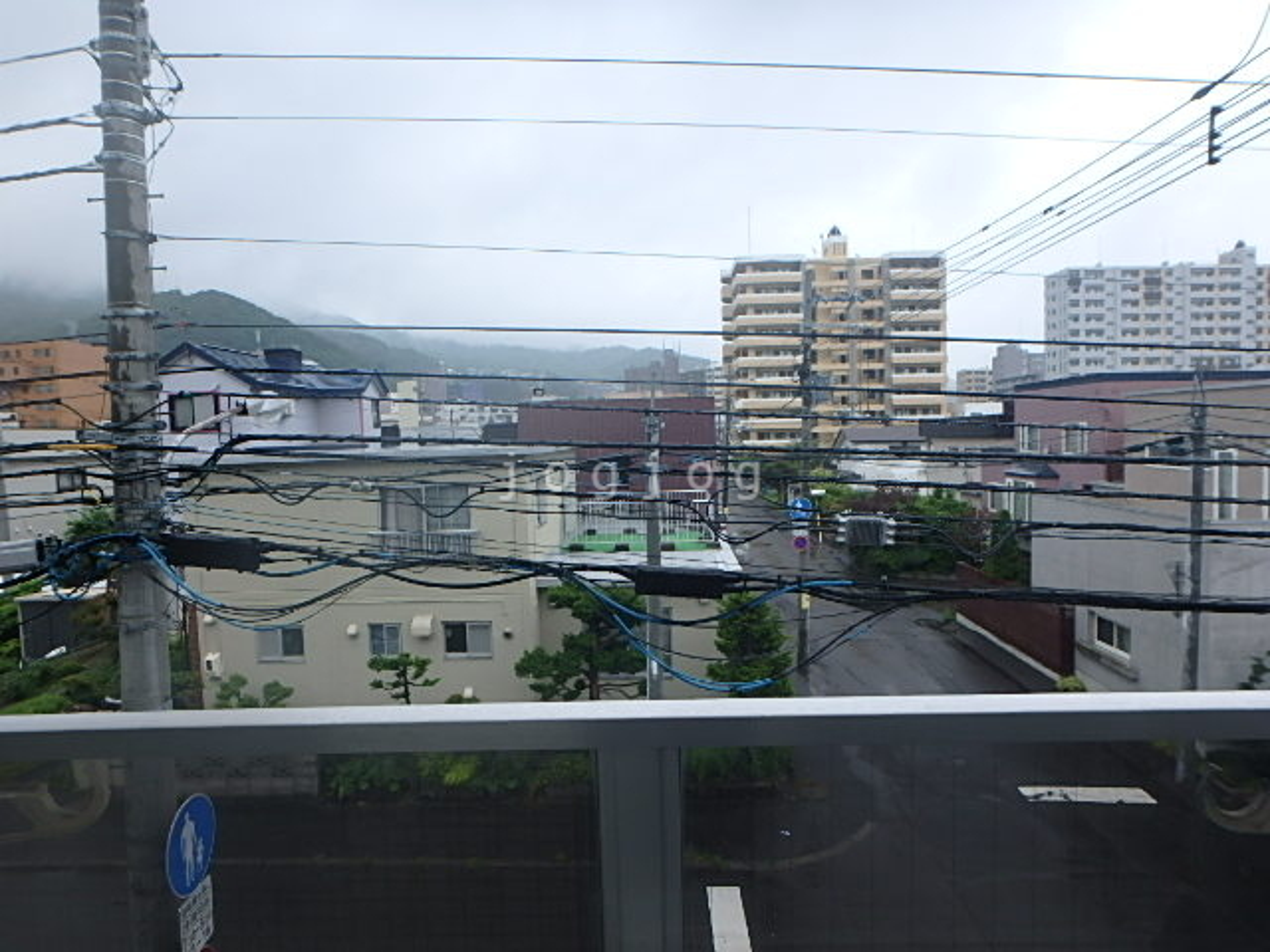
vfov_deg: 63.4
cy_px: 476
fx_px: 770
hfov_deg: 79.0
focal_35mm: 21
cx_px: 635
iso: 125
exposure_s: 1/500
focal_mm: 3.7
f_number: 3.5
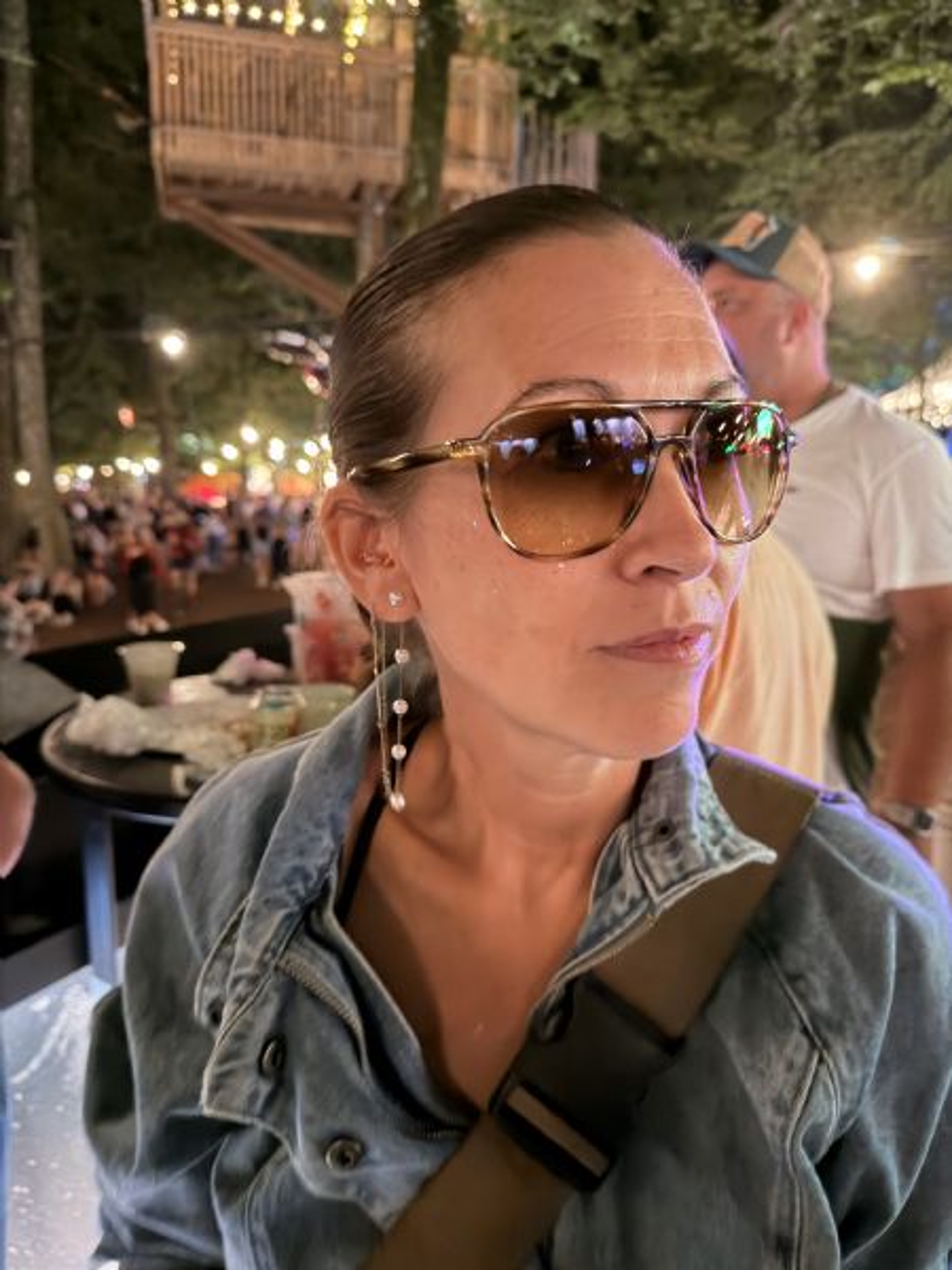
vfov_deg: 71.6
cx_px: 476
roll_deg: -2.6
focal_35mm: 24
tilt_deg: -9.2
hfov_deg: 56.8
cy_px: 635
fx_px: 880
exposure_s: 1/14
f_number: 1.78
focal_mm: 6.76
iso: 2000
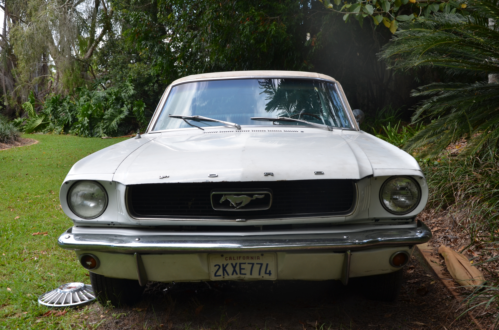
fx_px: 622
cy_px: 165
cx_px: 250
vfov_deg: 29.7
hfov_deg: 43.7
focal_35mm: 45
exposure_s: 1/160
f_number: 6.3
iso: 200
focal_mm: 30
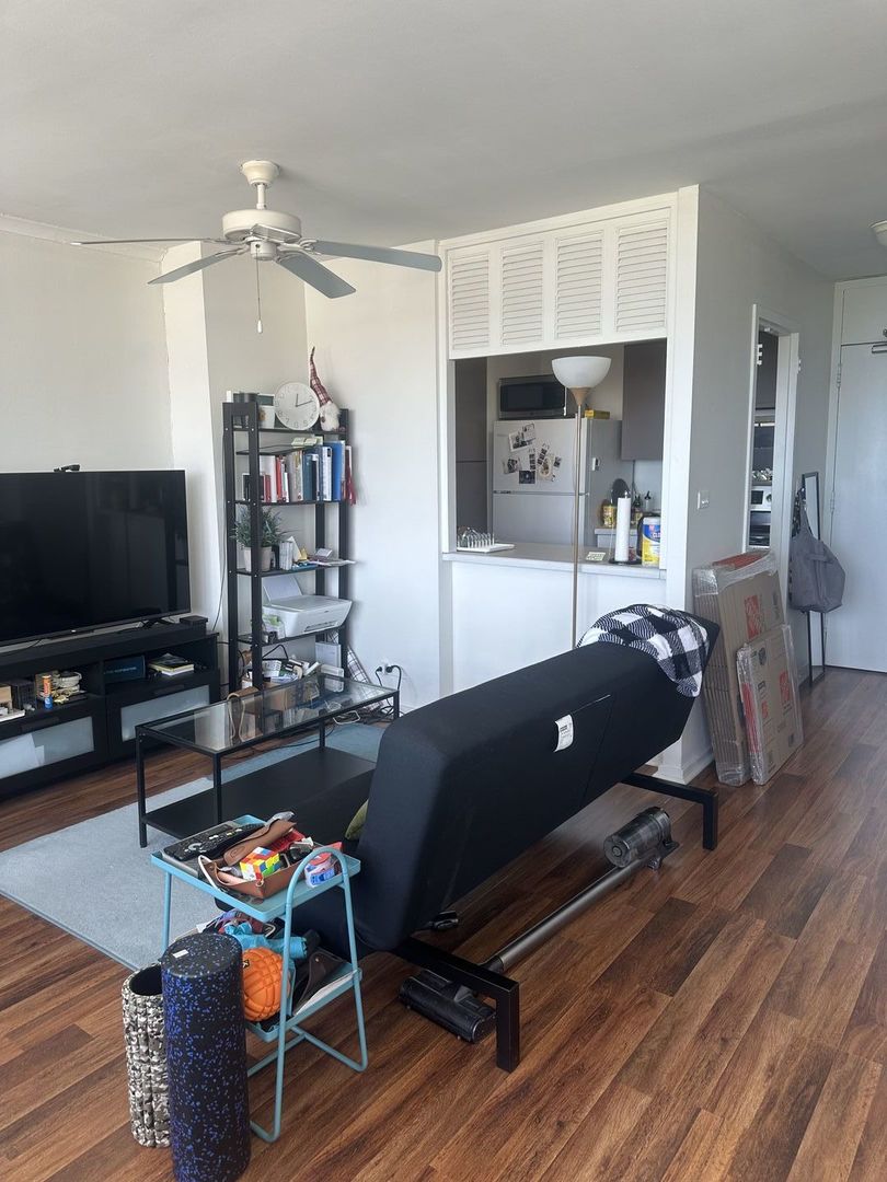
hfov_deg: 56.8
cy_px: 591
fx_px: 820
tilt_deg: -7.8
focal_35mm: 24
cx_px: 444
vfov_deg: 71.6
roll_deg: -0.1
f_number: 1.78
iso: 64
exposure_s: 1/132
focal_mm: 6.86
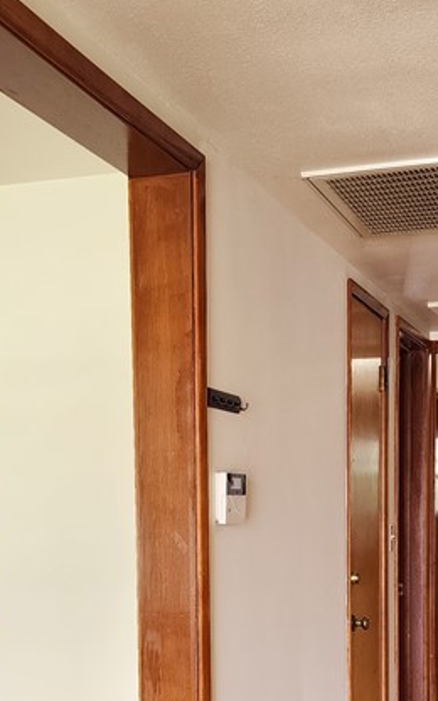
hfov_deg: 21.6
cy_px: 585
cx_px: 226
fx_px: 1146
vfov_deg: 32.8
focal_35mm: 60
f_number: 1.8
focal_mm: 6.4
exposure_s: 1/120
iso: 200
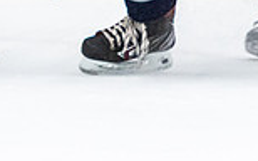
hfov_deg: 1.8
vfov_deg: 1.1
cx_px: 172
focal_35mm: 1194
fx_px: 8389
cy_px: -239
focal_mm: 125
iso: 1600
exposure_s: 1/640
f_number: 2.8
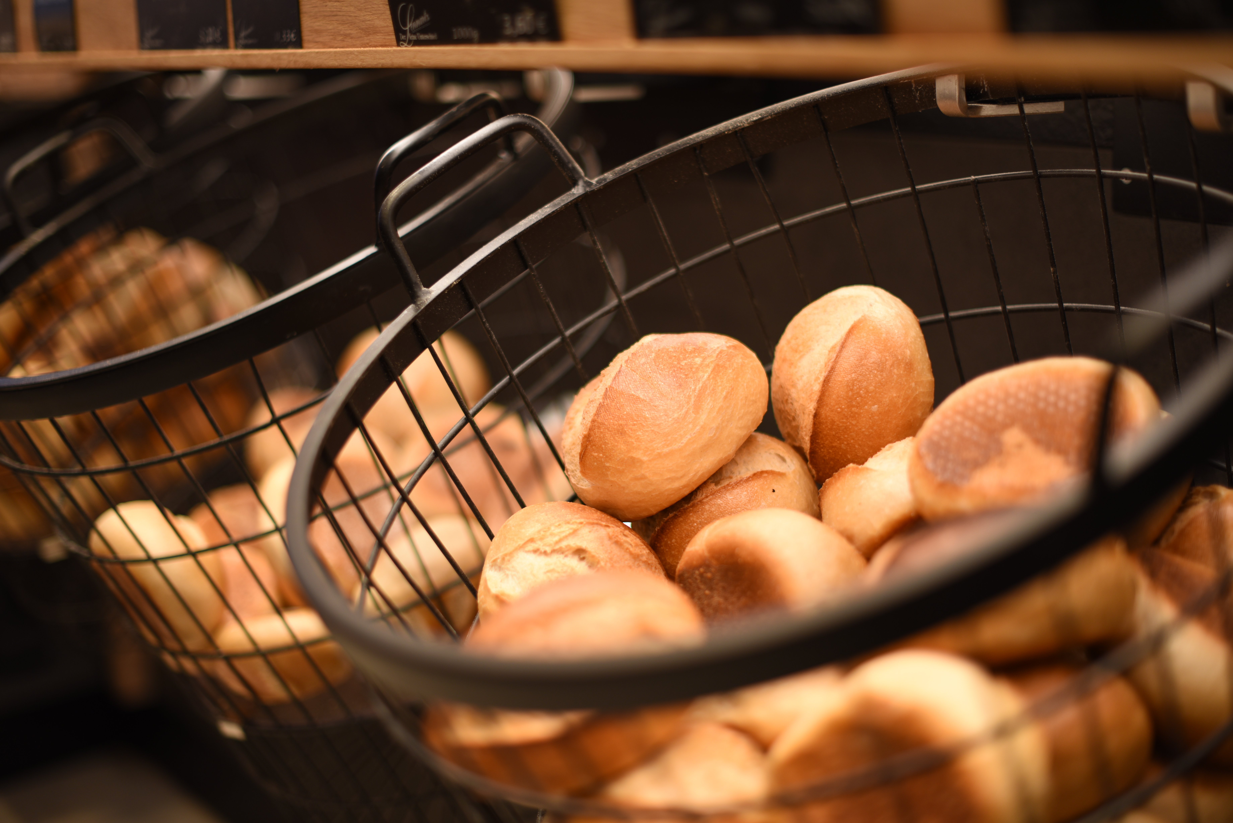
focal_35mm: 50
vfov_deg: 27.0
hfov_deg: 39.6
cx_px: 616
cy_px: 412
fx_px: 1713
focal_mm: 50
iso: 125
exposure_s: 1/250
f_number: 1.4
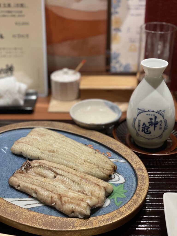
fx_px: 355
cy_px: 118
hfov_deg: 28.0
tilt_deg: -28.8
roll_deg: +0.1
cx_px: 88
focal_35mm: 52
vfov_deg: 36.8
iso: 160
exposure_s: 1/100
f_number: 2
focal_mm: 6
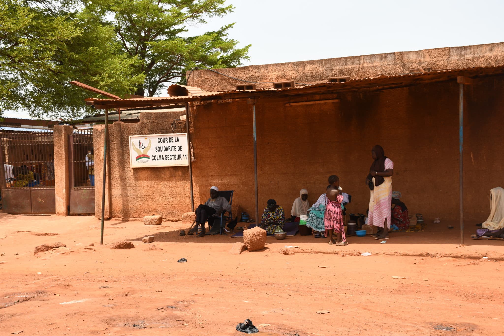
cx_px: 252
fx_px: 714
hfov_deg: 38.9
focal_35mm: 51
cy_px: 168
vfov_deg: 26.5
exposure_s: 1/200
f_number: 7.1
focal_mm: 34
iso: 100
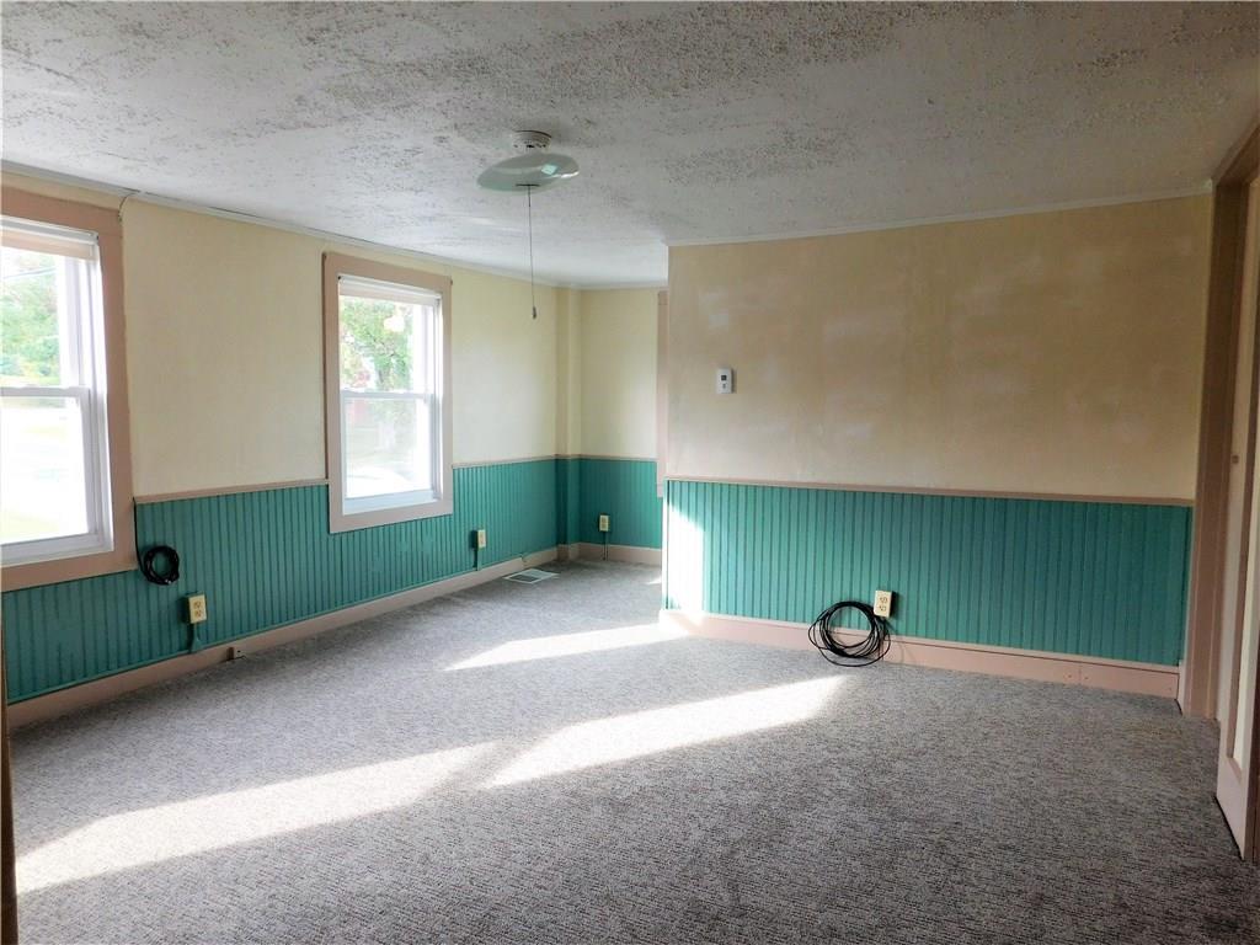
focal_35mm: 23
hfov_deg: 73.9
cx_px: 630
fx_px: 837
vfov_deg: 58.9
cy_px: 472
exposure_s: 1/50
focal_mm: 4
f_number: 3
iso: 125
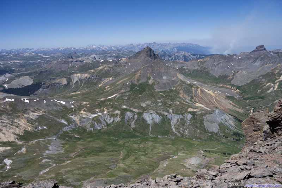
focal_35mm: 30
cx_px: 141
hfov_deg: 61.1
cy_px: 94
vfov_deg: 42.9
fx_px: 239
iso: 64
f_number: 5.6
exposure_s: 1/800
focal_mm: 30.5
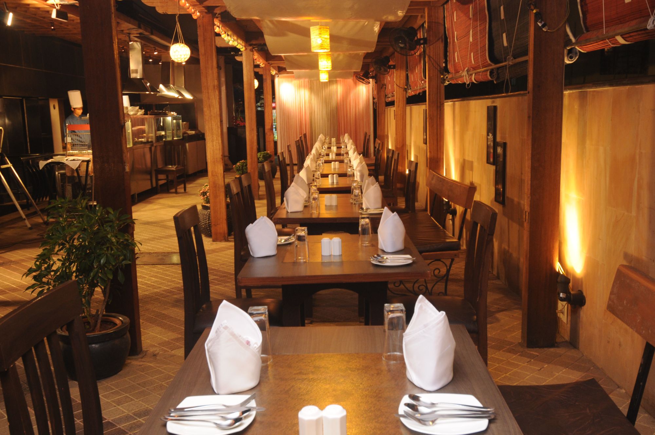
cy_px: 218
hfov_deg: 57.3
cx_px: 328
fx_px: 600
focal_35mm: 33
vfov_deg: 39.9
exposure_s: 1/3
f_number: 8
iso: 500
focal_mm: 22
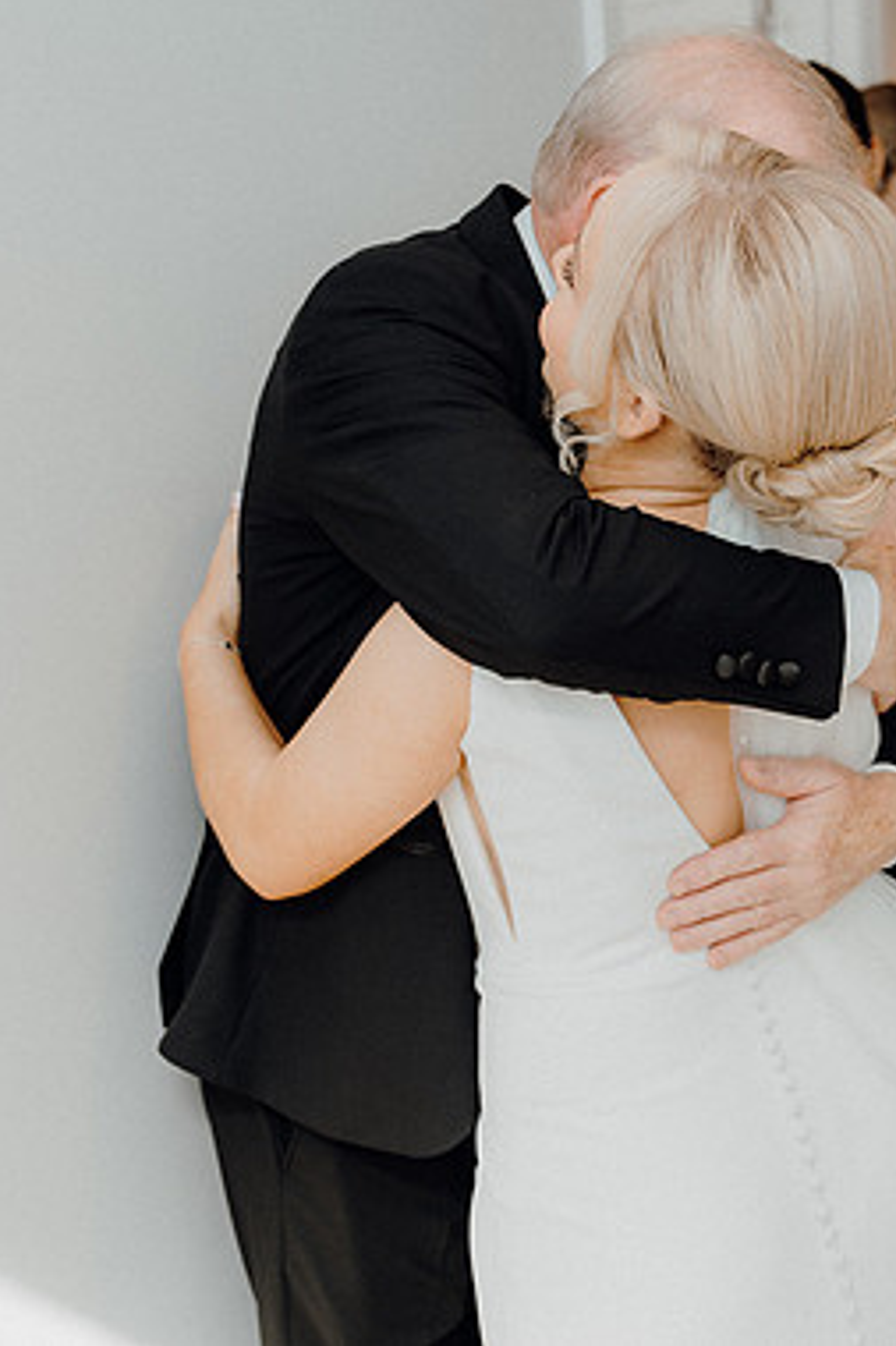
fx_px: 2055
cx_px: 737
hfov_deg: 24.2
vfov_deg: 36.3
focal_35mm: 55
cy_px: 664
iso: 200
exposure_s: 1/160
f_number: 3.5
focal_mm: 36
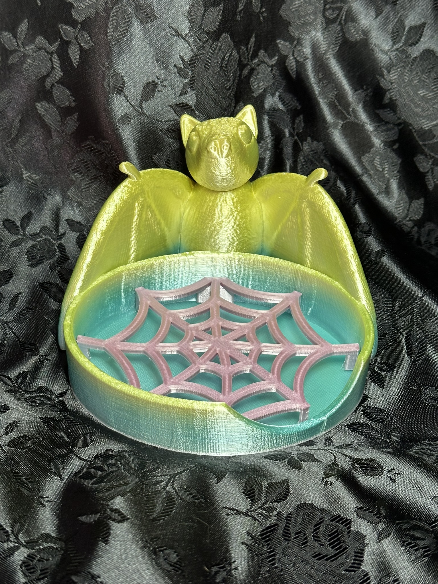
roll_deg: -4.6
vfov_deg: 39.7
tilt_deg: -43.8
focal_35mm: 48
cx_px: 219
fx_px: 810
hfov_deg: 30.3
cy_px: 292
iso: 160
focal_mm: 6.86
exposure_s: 1/60
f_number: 1.78
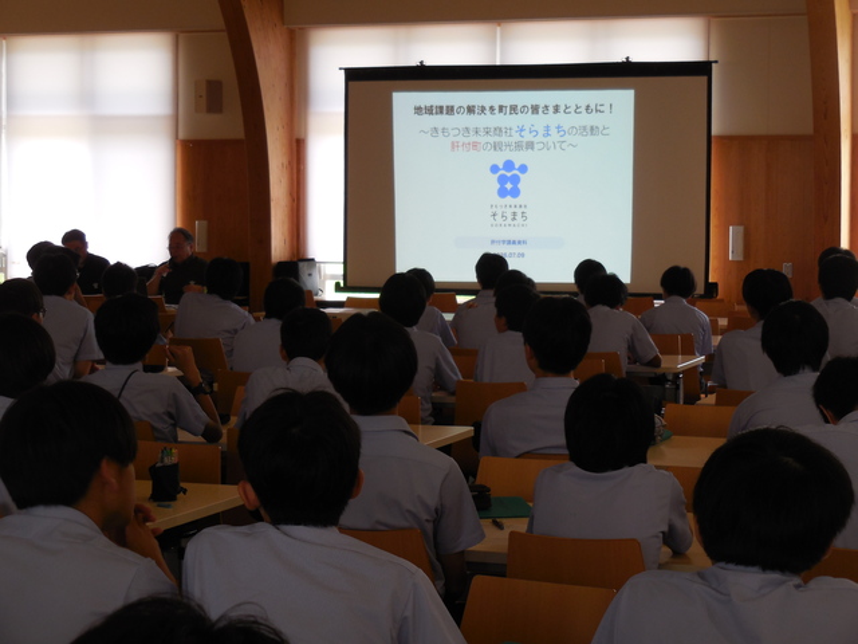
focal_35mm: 81
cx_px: 429
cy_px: 322
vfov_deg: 18.2
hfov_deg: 24.1
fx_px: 2008
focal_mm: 14.5
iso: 140
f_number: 4.9
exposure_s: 1/30
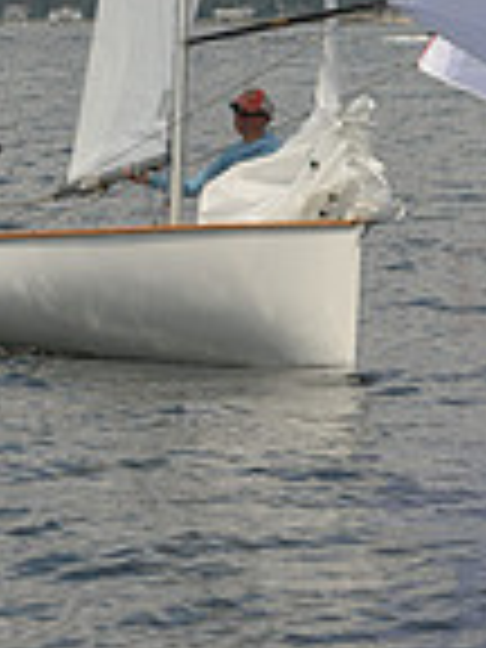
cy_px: -405
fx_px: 5092
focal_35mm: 272
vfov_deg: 7.1
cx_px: 214
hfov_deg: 5.5
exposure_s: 1/1250
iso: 250
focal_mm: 70
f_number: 5.6
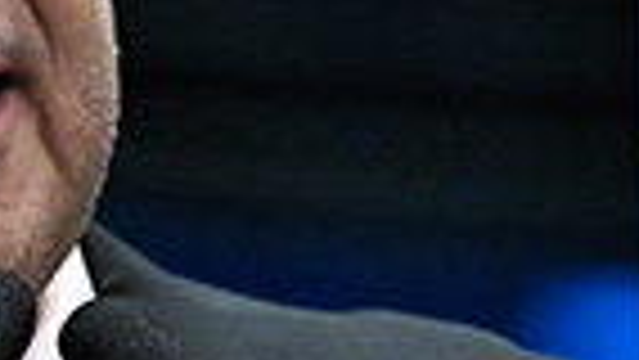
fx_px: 21476
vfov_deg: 1.0
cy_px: 477
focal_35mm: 1267
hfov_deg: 1.7
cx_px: -184
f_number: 5
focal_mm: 200
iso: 6400
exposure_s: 1/125
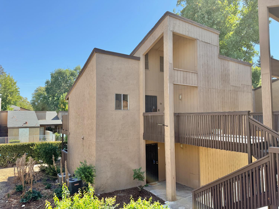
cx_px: 140
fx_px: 193
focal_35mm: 24
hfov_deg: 71.6
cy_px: 104
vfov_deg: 56.8
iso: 100
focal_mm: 6.76
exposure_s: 1/1770
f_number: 1.78
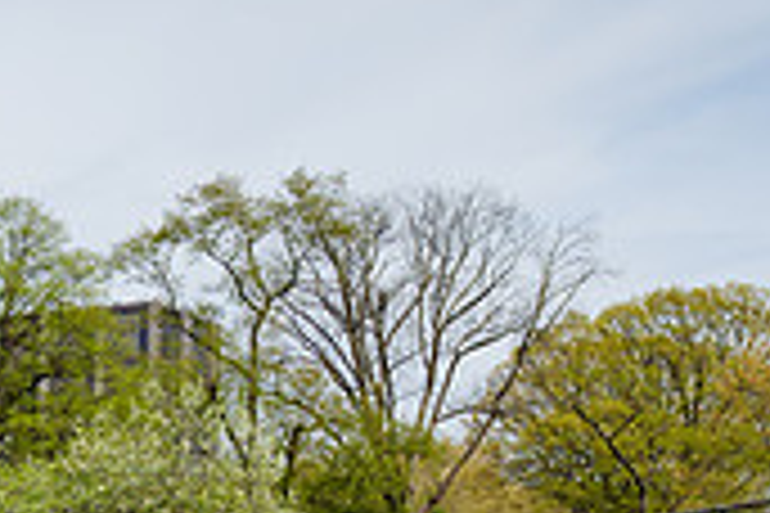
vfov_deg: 12.9
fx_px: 2117
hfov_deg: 20.0
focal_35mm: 99
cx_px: -9
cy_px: 821
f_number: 4
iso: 100
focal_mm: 29
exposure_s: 1/800
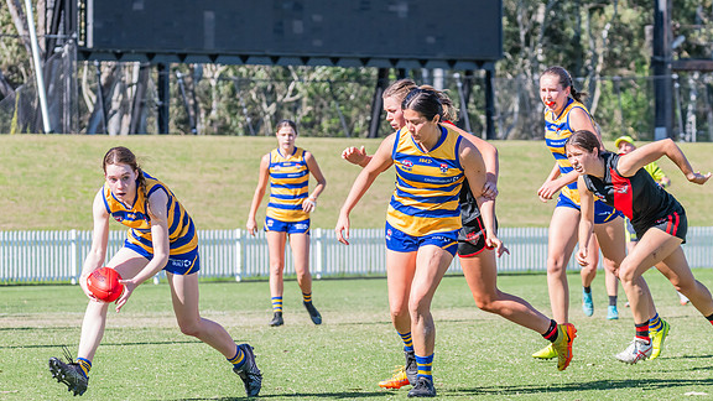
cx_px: 317
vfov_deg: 5.2
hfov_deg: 9.3
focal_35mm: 232
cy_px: 212
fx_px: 4386
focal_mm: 190
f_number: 8
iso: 800
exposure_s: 1/1250
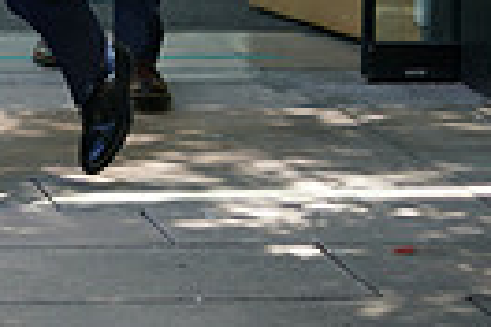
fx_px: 3000
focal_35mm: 220
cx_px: -353
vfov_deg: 6.1
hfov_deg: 9.0
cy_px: -310
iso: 200
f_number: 2
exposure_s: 1/500
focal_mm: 50
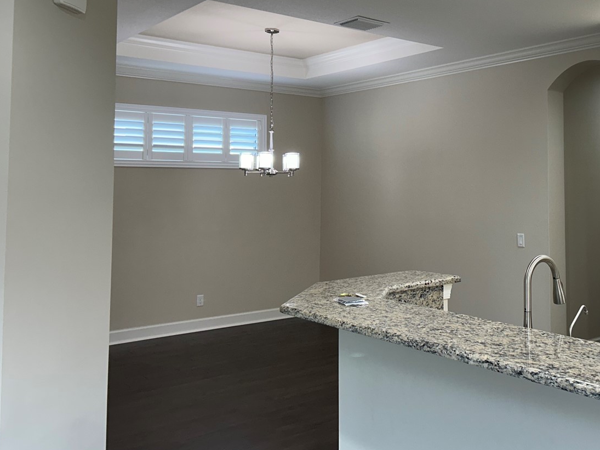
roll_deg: +0.3
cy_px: 146
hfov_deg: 47.7
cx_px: 426
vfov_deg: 37.3
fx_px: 659
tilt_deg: +3.6
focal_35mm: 38
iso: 80
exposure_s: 1/120
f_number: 1.5
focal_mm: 5.7
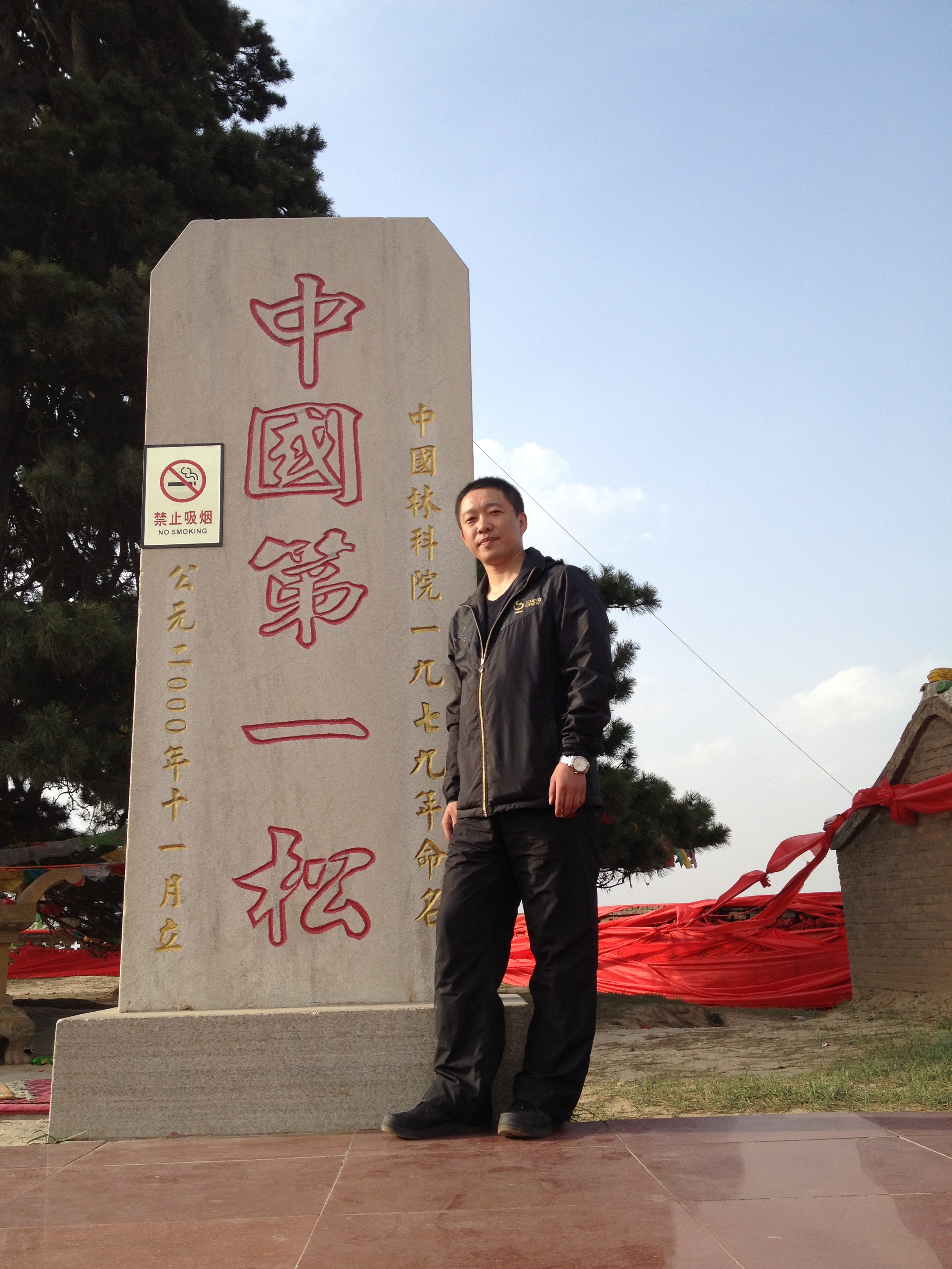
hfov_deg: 40.7
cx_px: 476
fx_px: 1283
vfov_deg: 52.6
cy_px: 634
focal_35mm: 35
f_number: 2.4
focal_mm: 4.28
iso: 64
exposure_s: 1/778
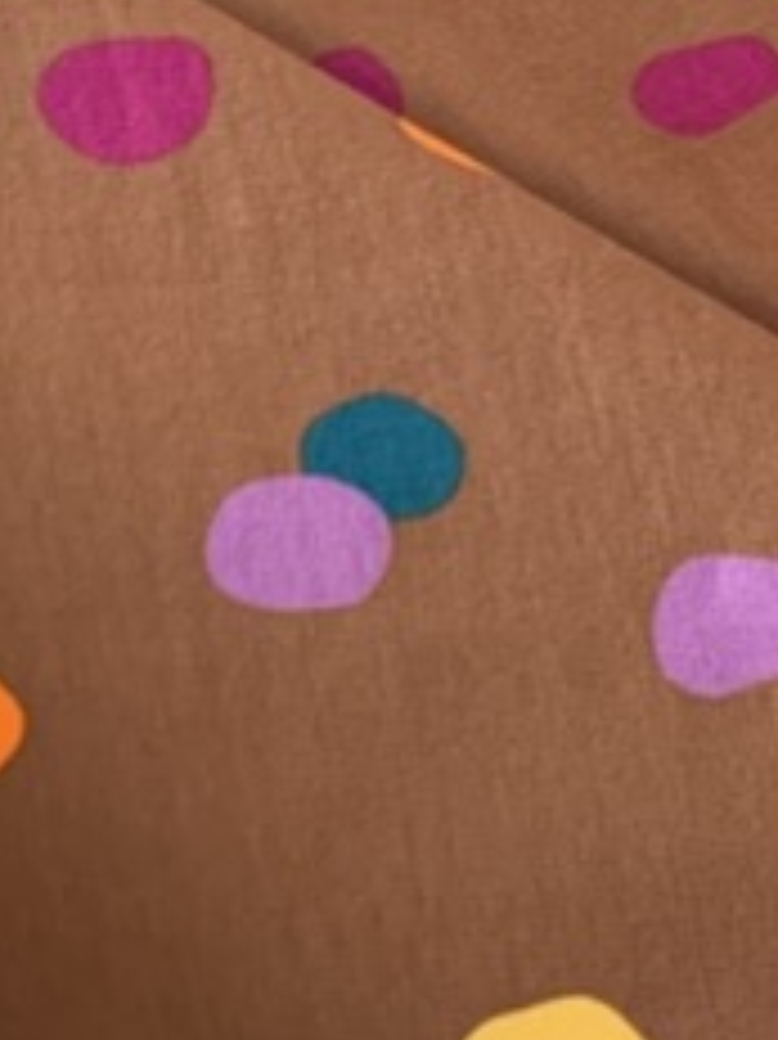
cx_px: 81
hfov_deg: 26.1
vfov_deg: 33.3
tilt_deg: -57.3
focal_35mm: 54
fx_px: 1620
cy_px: 68
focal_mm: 4.25
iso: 400
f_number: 1.8
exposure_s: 1/45
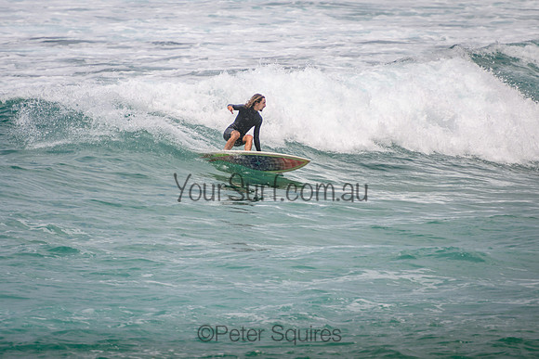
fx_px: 8226
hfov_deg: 3.8
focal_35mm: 549
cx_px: 225
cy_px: 123
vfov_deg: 2.5
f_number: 5.6
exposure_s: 1/2000
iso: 125
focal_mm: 400
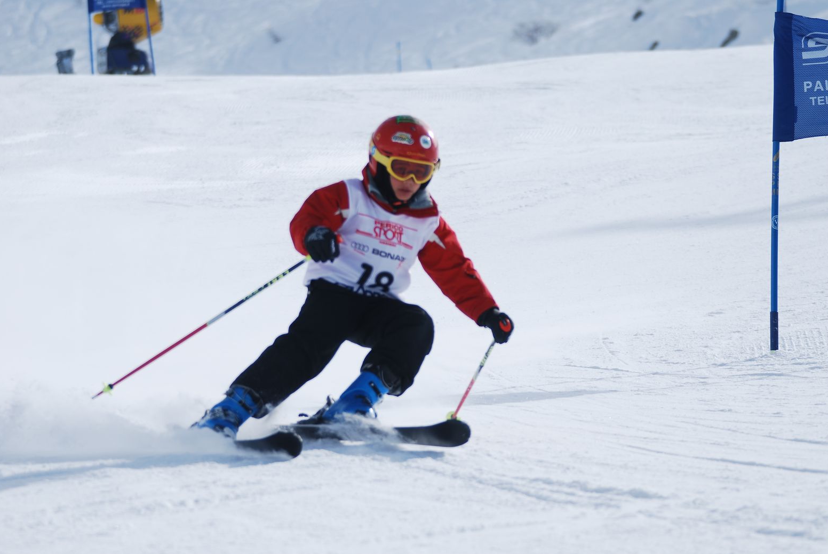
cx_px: 416
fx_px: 5342
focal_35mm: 232
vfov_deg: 5.9
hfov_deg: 8.9
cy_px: 284
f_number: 5
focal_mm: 150
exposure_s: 1/1000
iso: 100
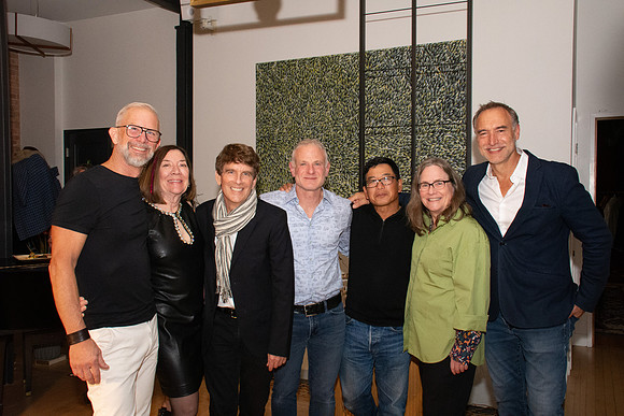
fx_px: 572
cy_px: 208
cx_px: 312
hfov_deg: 57.2
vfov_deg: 40.0
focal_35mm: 33
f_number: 11
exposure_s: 1/160
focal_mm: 22
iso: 5000
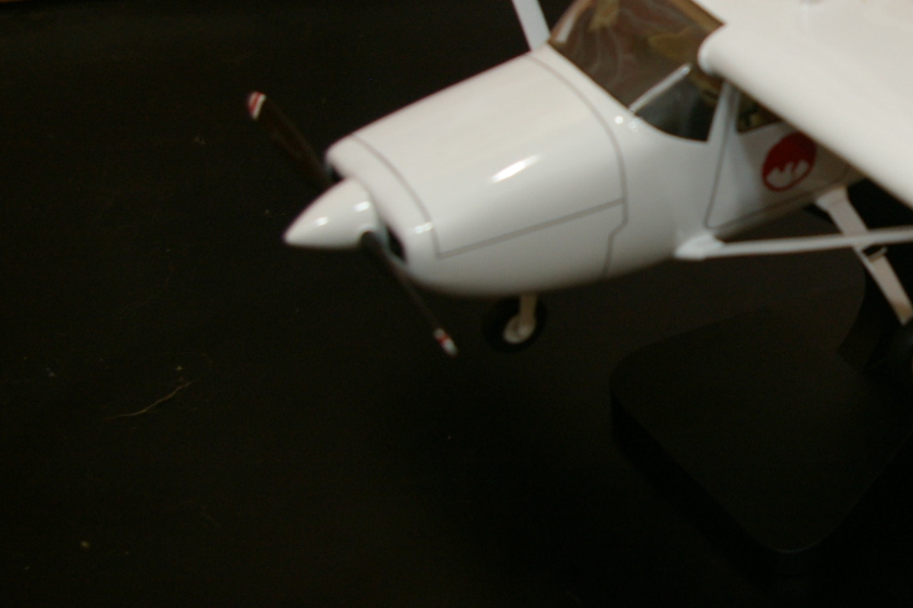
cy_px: 131
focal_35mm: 82
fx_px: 2079
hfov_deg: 23.7
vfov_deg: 16.5
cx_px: 908
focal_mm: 26
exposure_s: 1/45
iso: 400
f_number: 5.6
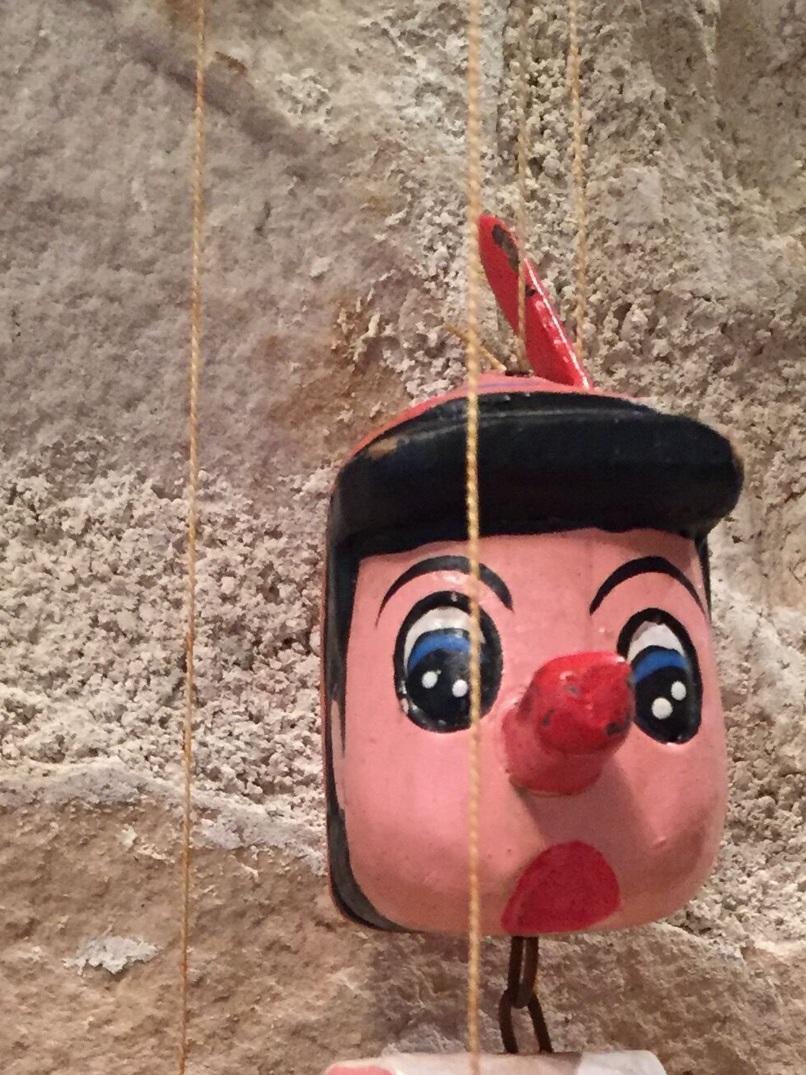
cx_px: 493
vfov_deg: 25.1
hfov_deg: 20.4
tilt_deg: -2.4
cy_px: 1191
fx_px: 2236
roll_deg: +0.1
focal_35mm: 72
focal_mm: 4.15
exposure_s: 1/33
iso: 250
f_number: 2.2
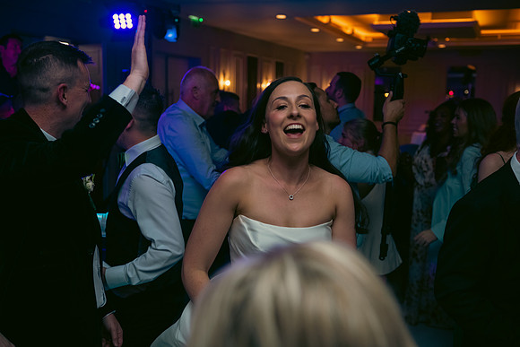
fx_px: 607
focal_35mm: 42
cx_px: 260
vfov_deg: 31.9
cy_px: 174
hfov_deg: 46.4
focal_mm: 42
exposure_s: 1/160
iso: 800
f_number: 3.5
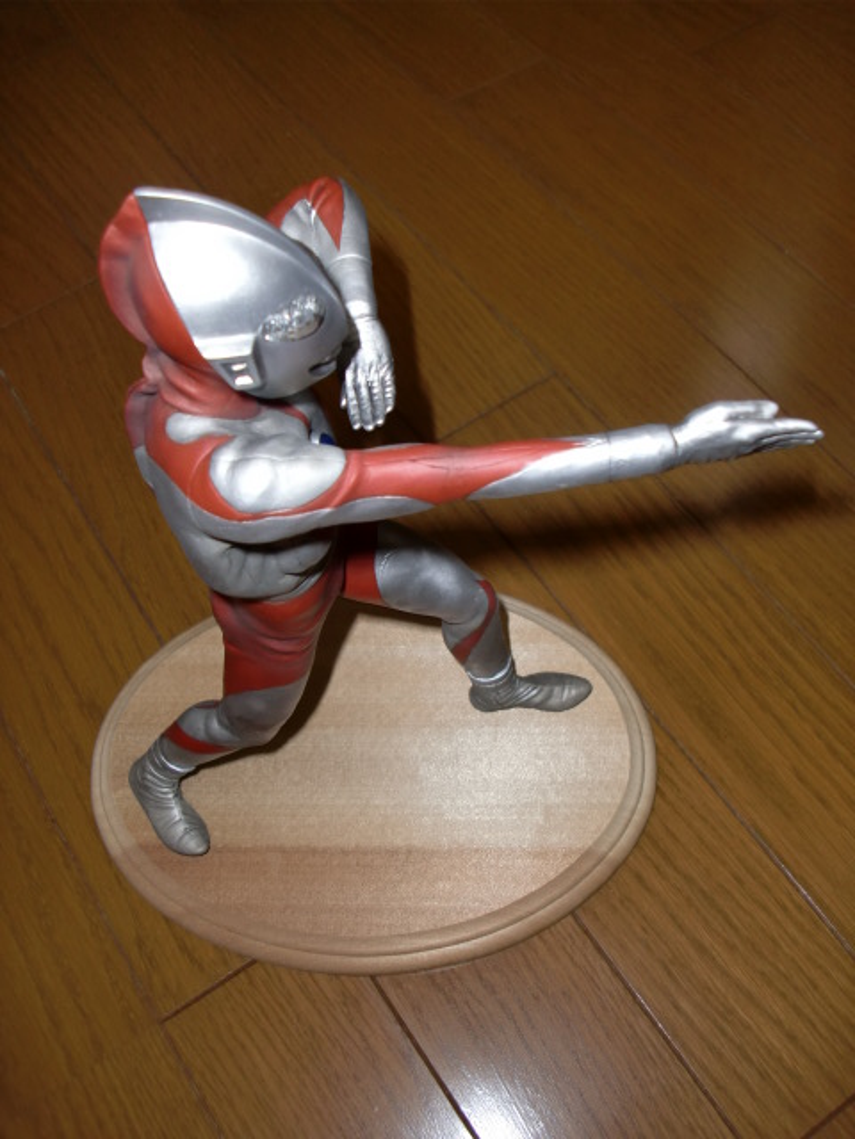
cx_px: 428
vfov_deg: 51.4
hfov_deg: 39.7
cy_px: 570
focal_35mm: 36
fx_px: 1186
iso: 125
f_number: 2.8
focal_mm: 6.3
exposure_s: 1/30
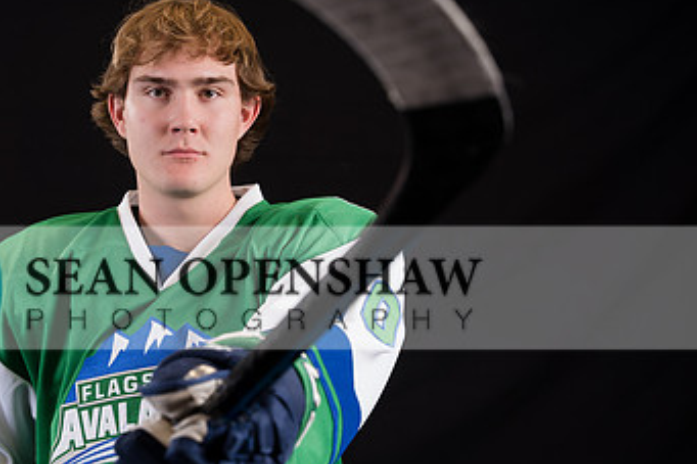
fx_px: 1684
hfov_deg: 23.0
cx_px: 133
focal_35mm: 87
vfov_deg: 15.7
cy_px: 250
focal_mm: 51.1
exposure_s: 1/160
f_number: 3.5
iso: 80
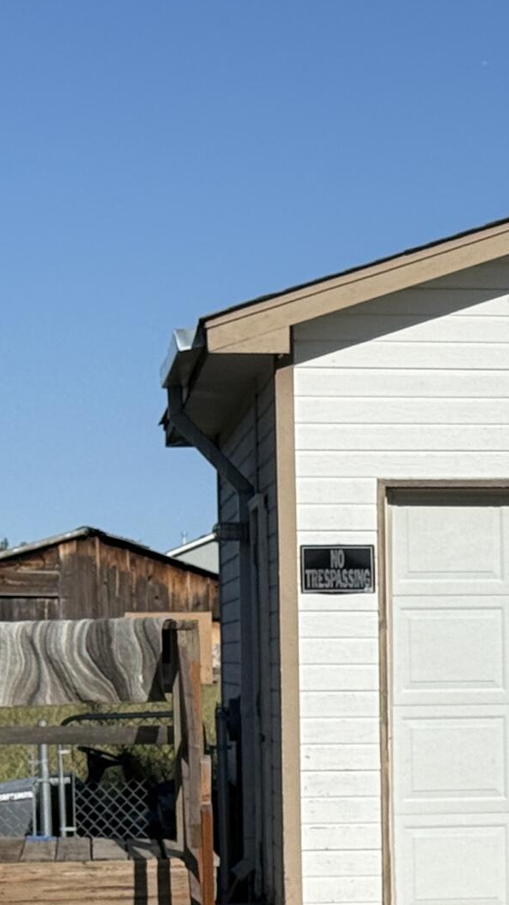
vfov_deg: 14.4
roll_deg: +0.0
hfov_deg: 8.0
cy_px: 779
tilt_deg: -1.8
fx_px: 3552
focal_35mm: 148
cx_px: 825
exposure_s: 1/11364
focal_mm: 6.76
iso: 50
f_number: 1.78
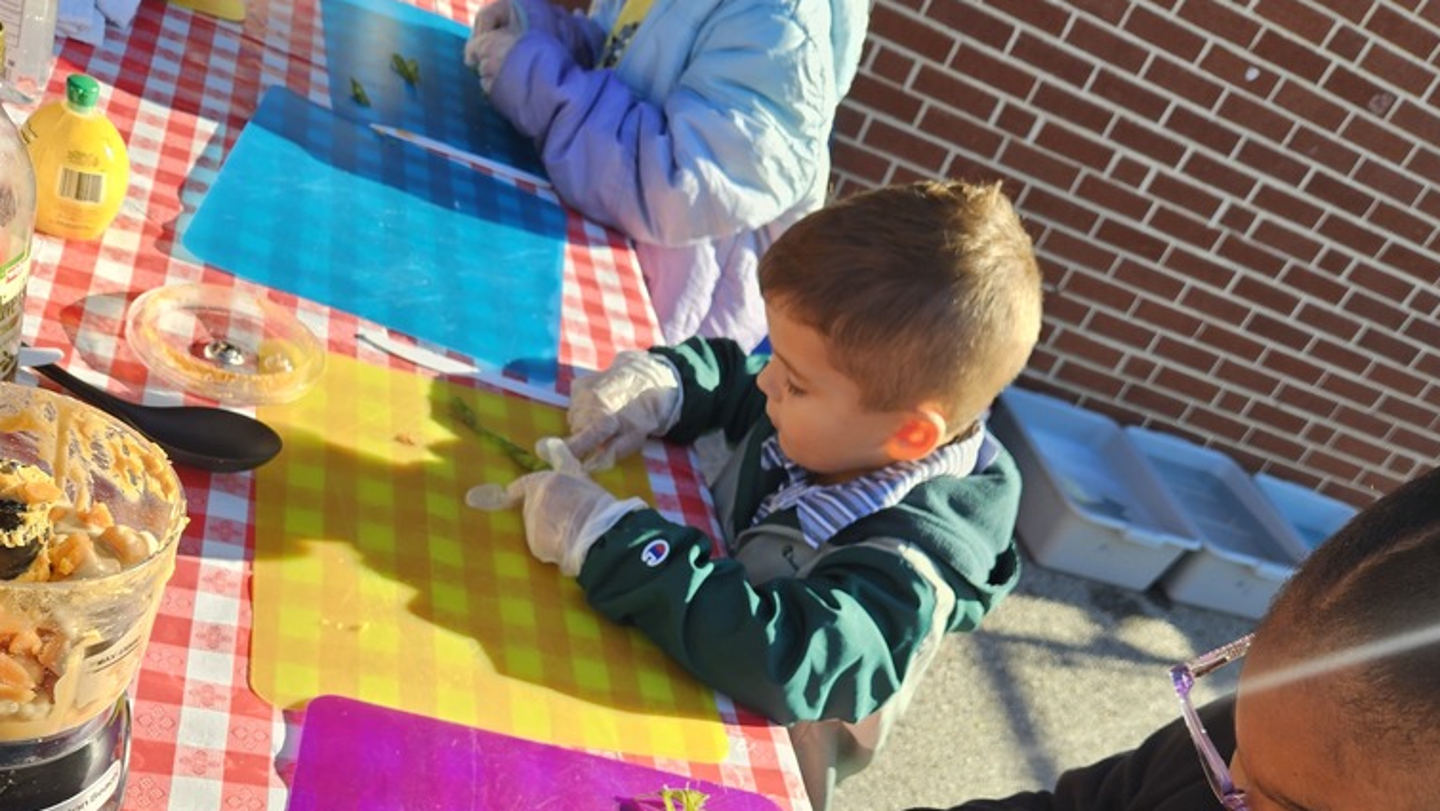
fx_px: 1298
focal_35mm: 34
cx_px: 713
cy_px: 672
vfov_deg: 33.5
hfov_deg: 58.0
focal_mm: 5.4
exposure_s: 1/452
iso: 25
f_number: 1.8
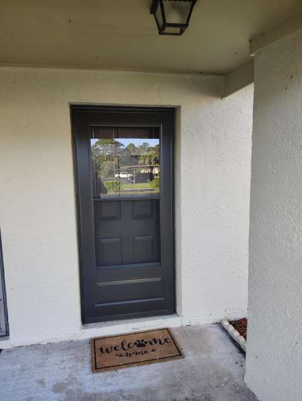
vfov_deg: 71.5
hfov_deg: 57.0
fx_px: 278
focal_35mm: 24
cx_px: 151
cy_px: 200
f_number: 1.8
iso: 156
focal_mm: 5.56
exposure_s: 1/120
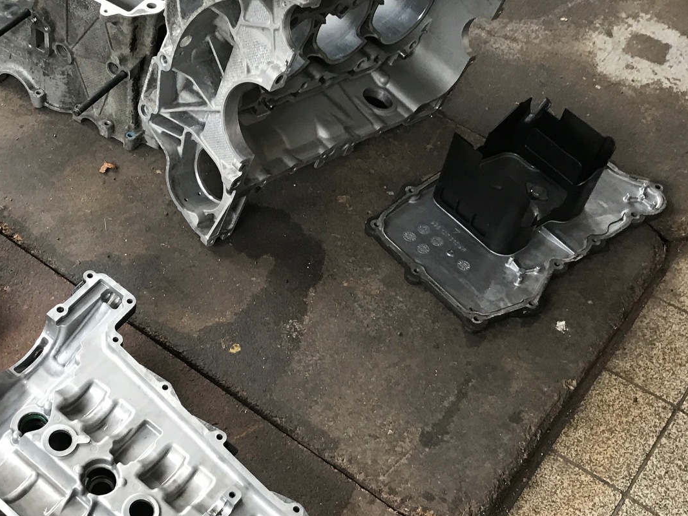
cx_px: 153
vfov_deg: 27.5
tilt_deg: -52.7
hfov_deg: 35.2
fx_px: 1054
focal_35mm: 53
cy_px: 313
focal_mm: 3.99
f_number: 1.8
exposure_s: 1/17
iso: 40
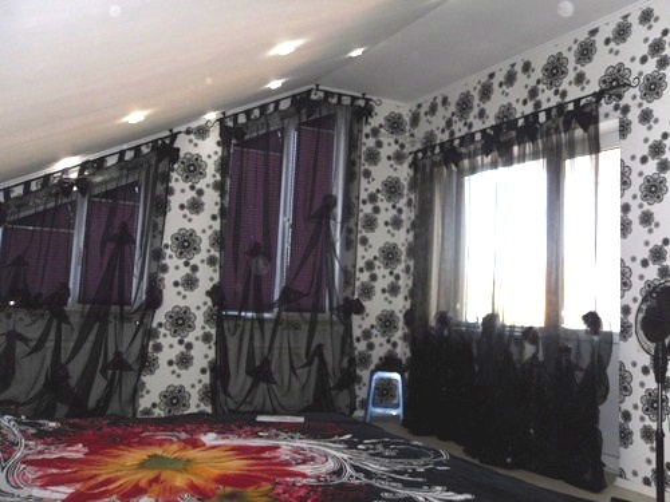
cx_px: 335
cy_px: 251
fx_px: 677
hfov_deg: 52.6
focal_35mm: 35
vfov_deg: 40.7
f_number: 3.5
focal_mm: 6.3
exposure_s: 1/45
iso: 80
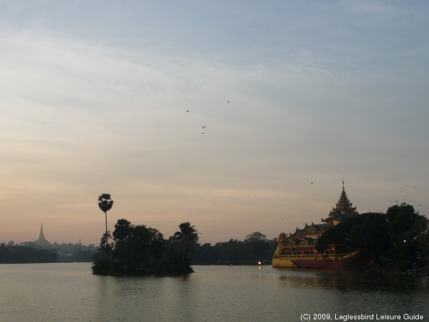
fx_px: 582
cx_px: 214
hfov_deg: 40.4
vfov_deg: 30.9
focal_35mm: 47
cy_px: 161
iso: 100
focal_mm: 5.8
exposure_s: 1/160
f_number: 3.6
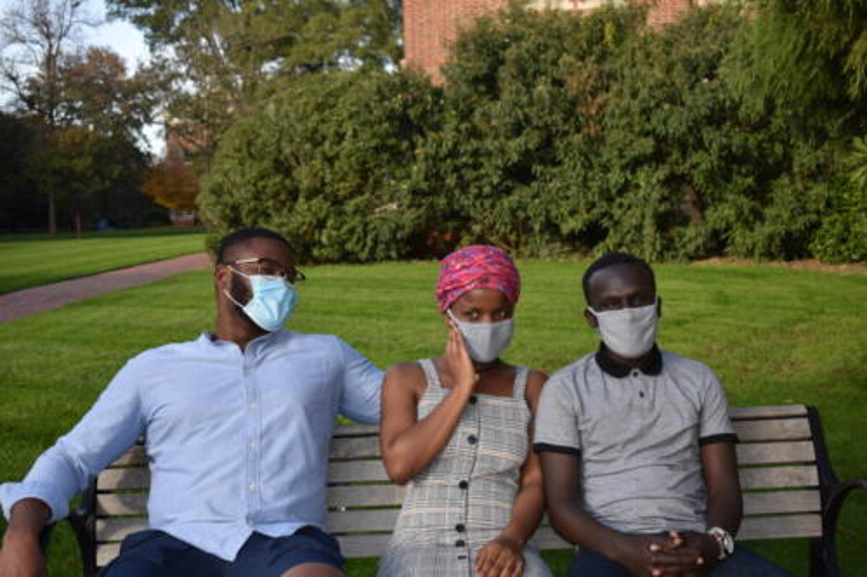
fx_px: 1011
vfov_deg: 31.9
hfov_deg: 46.4
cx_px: 434
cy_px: 288
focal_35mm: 42
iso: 100
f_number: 5
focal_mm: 28
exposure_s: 1/200
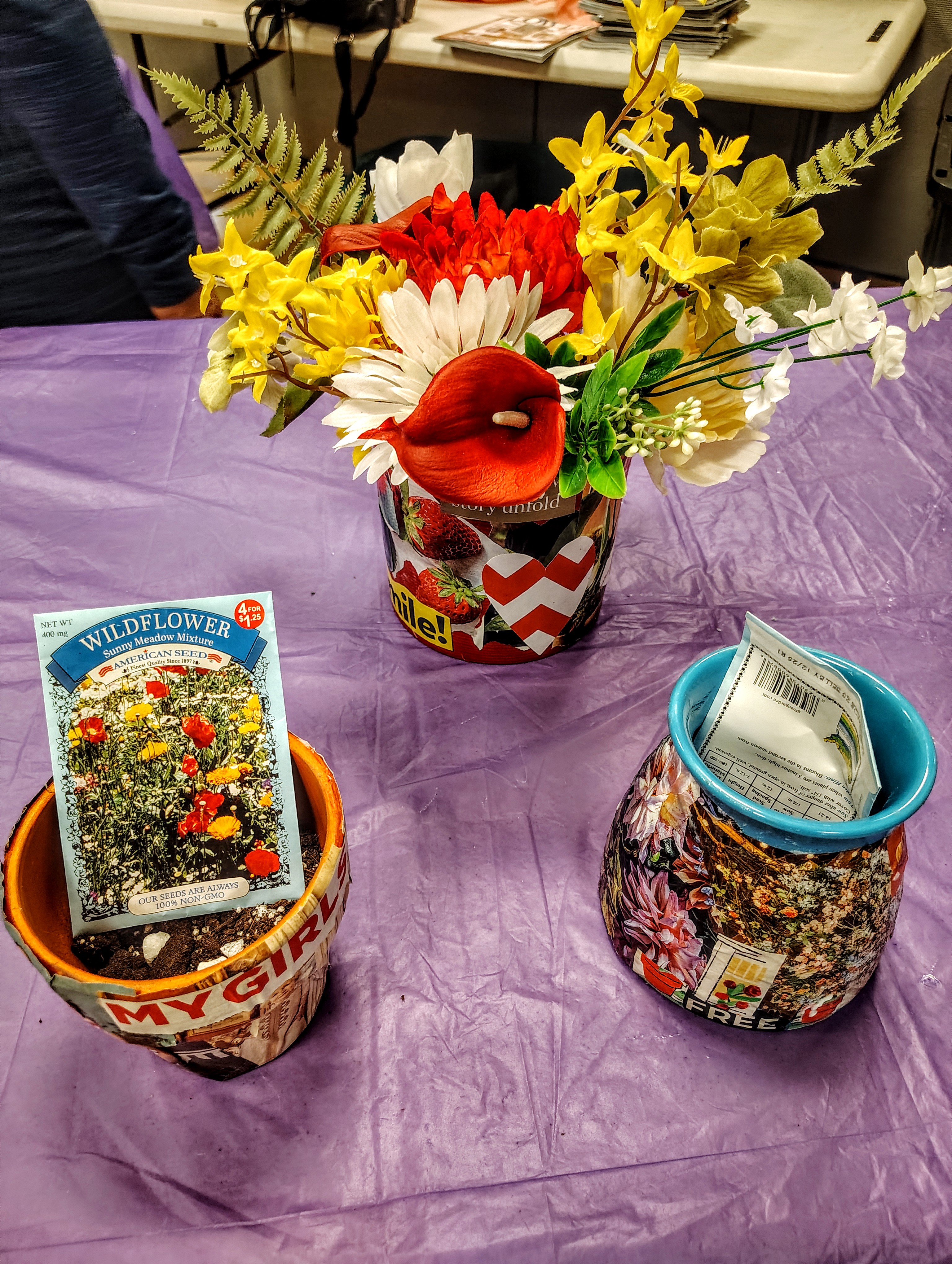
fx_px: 878
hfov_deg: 56.9
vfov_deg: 71.5
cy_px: 632
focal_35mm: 24
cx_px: 476
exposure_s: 1/60
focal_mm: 5.56
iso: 1425
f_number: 1.8
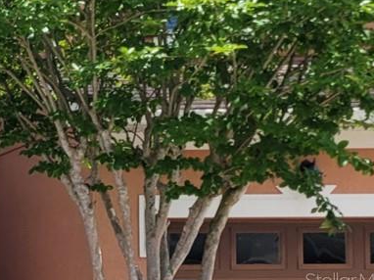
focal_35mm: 109
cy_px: 280
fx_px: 1177
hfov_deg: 14.7
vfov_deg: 13.4
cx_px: -386
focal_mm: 5.4
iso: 40
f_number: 1.8
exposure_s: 1/2252
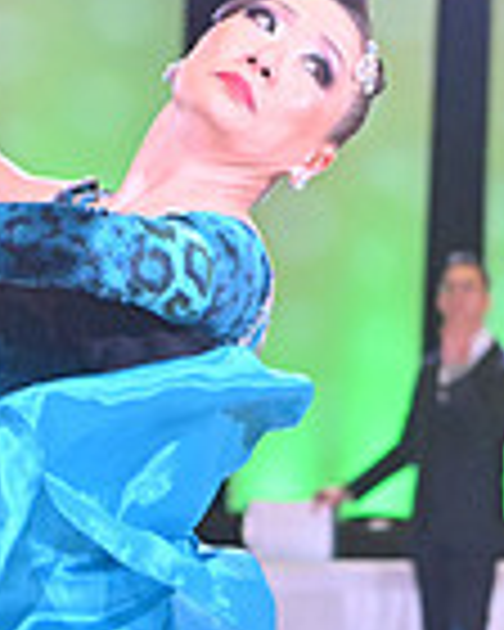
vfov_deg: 7.0
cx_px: 223
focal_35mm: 273
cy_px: 986
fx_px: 5090
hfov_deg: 5.7
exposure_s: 1/400
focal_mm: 70
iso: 5000
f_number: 5
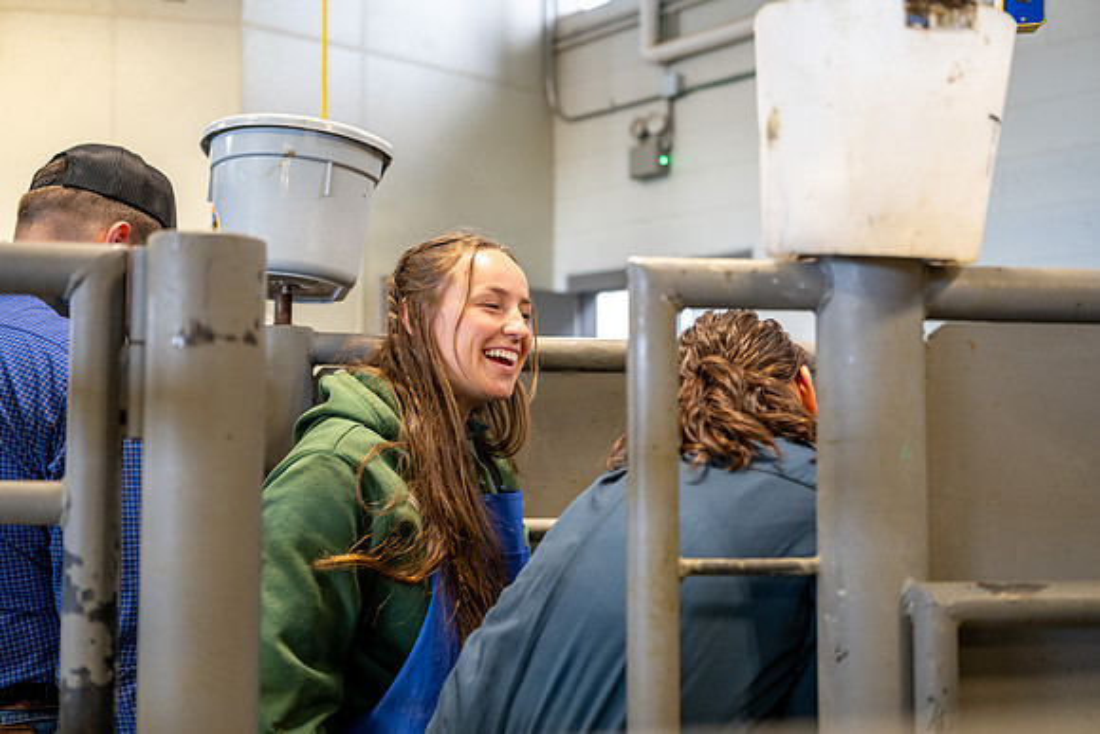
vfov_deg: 33.5
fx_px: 1220
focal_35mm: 40
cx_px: 550
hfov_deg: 48.5
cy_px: 367
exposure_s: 1/125
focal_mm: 38
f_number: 2.8
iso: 1000
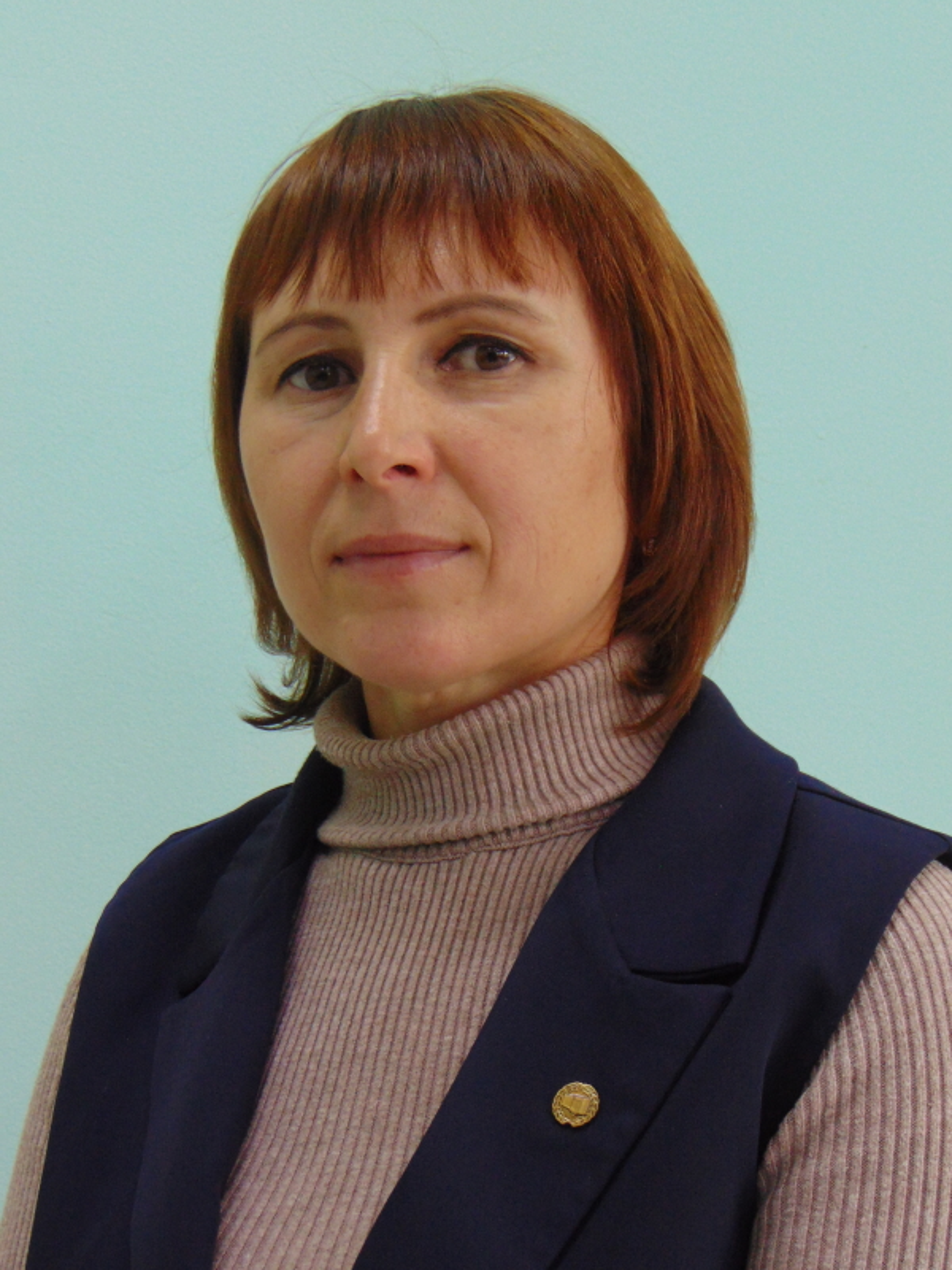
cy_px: 635
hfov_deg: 20.7
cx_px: 476
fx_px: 2603
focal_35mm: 71
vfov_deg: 27.4
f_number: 3.7
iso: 200
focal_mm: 12.8
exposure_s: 1/30
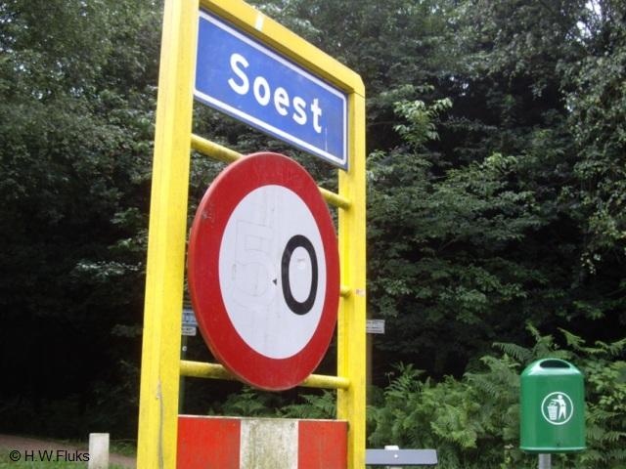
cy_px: 234
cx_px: 313
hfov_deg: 49.0
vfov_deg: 37.7
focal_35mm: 38
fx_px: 687
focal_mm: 7.9
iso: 100
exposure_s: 1/125
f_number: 2.8
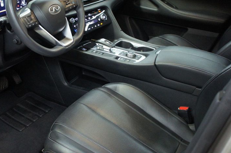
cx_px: 87
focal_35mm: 39
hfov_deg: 49.1
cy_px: 56
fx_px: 250
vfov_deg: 34.0
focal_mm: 18
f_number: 3.5
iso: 1250
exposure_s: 1/30
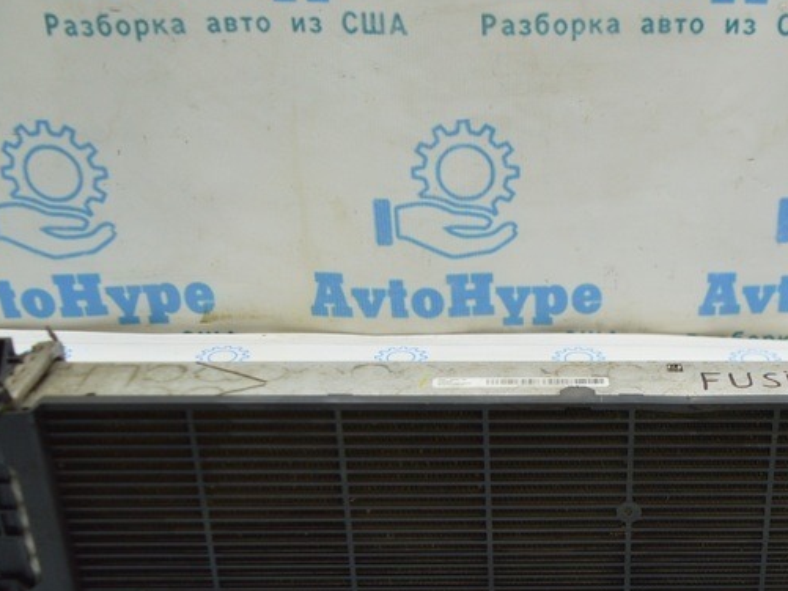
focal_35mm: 53
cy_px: 441
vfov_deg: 27.2
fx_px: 1207
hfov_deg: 35.5
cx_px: 569
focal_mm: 18
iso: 400
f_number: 3.5
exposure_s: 1/60
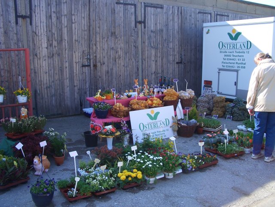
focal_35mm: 35
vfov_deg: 40.7
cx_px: 138
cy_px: 104
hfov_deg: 52.6
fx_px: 278
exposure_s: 1/200
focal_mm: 5.8
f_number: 4.3
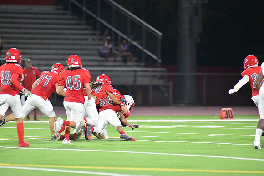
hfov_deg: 6.9
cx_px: 132
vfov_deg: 4.6
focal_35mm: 300
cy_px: 88
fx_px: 2200
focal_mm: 300
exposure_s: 1/1250
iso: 14400
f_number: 3.2
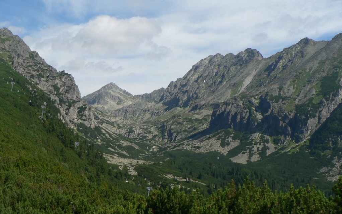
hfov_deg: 44.2
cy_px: 136
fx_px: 419
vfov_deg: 28.5
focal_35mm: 45
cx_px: 142
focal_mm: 6
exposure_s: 1/640
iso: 80
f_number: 4.5
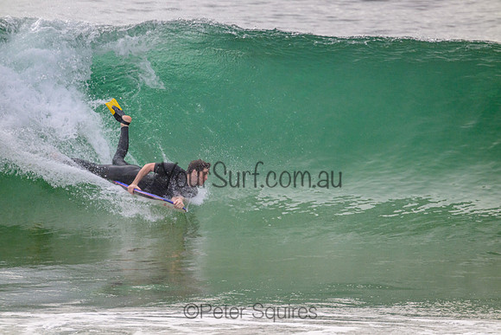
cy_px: 168
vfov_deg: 1.7
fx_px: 11135
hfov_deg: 2.6
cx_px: 250
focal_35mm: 800
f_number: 11
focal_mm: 800
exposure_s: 1/2000
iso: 1250
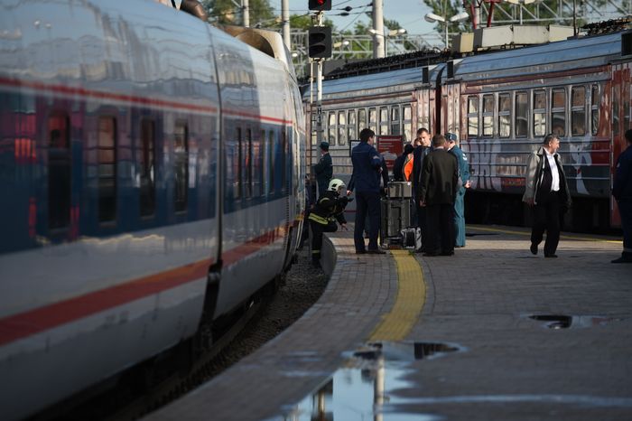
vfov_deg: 7.2
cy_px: 210
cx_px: 316
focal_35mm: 190
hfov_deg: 10.8
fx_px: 3334
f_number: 3.5
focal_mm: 190
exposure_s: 1/2000
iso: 200
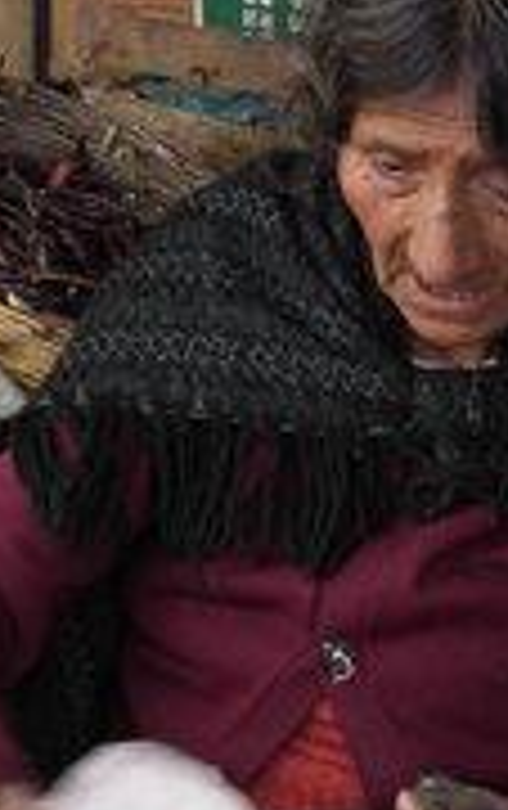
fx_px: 3511
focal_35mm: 159
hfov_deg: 8.3
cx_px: 324
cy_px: 706
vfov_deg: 13.1
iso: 80
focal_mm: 10.9
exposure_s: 1/80
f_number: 3.2
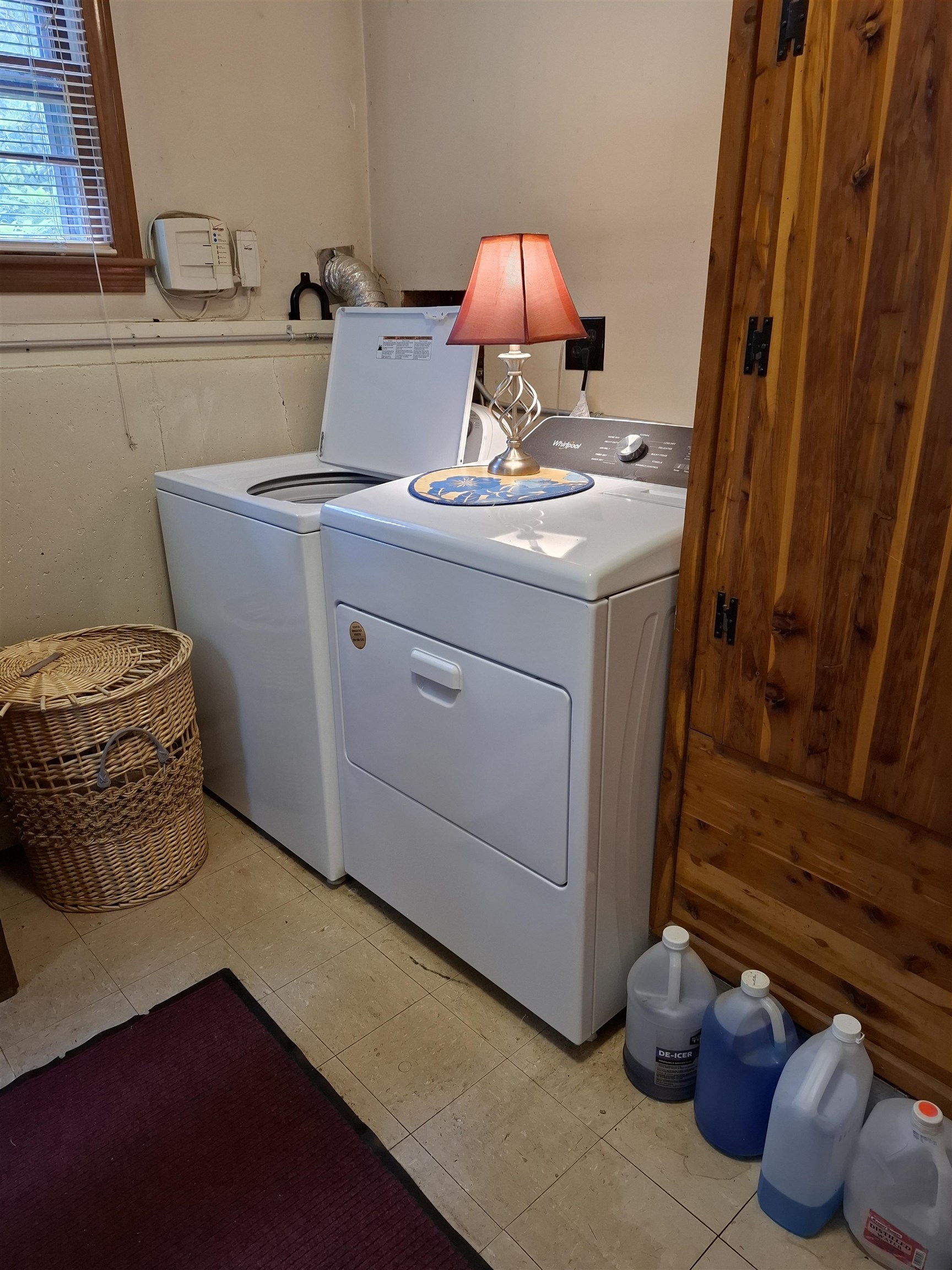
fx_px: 843
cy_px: 635
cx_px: 476
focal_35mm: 23
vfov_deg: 73.9
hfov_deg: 58.9
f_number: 1.8
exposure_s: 1/30
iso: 250
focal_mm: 5.54
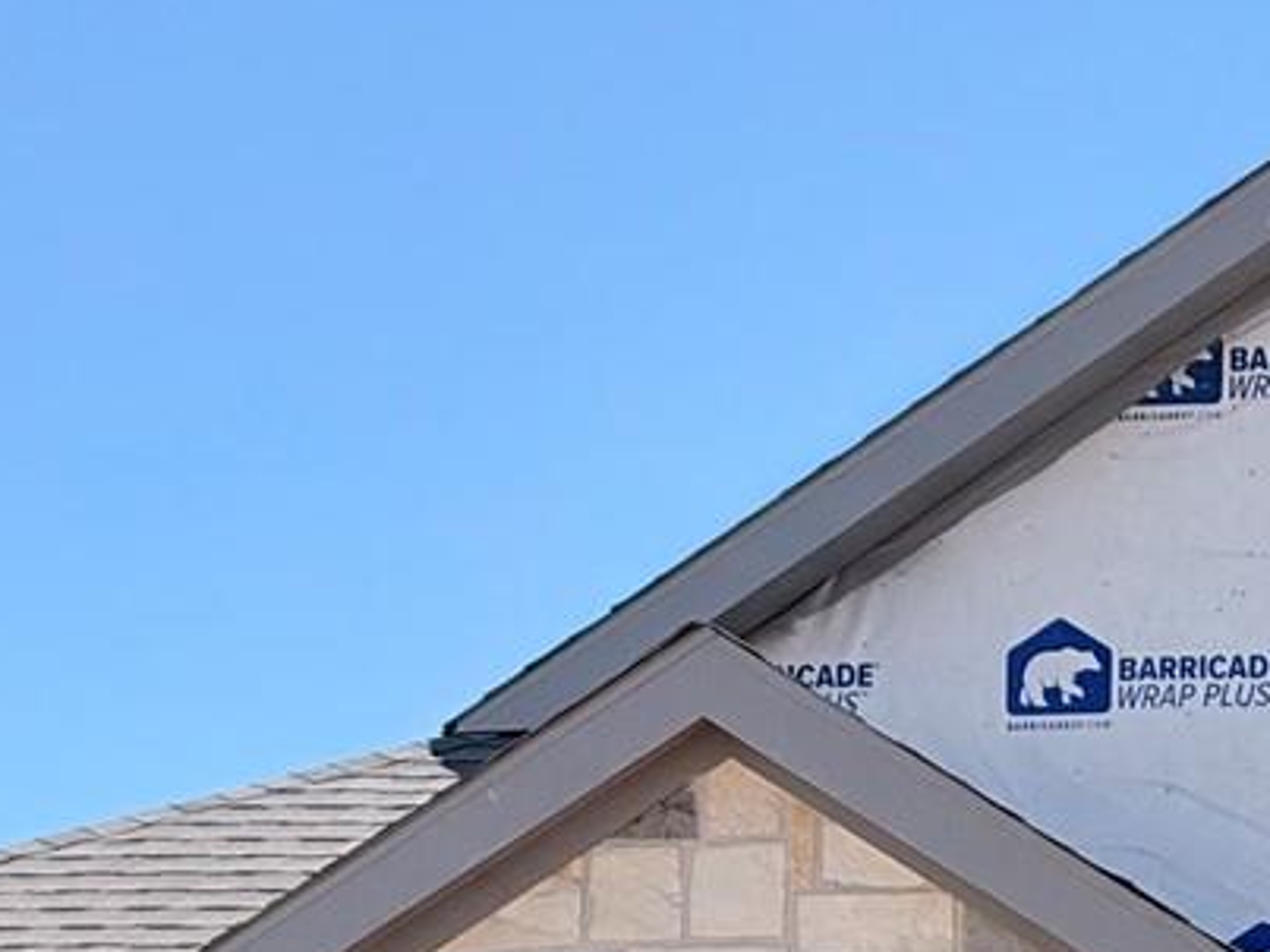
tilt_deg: +8.9
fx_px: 4475
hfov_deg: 15.3
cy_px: 1494
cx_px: 1699
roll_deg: -0.2
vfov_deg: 11.6
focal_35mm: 122
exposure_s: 1/3891
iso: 64
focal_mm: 6.93
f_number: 1.8
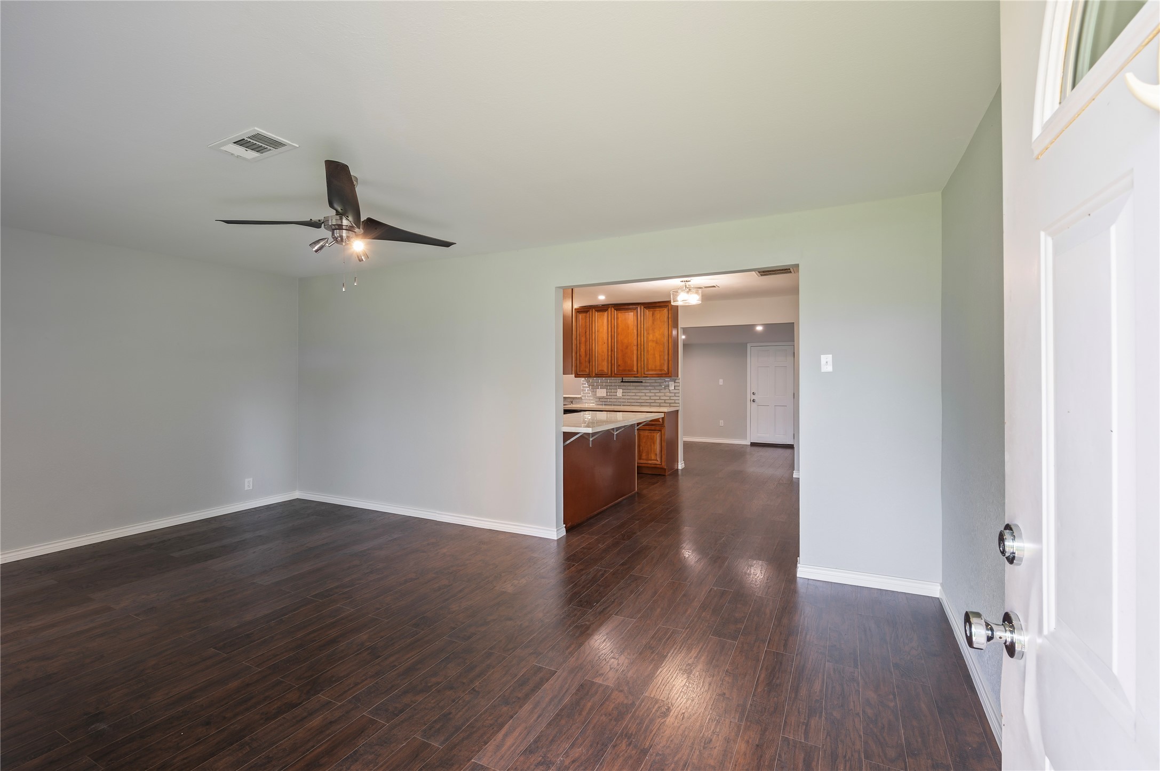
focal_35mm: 16
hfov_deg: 96.8
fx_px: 515
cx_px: 580
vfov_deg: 73.7
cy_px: 386
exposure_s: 1/2
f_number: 6.3
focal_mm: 16
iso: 125
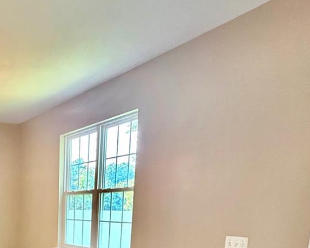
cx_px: 6
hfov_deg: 42.1
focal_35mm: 38
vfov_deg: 33.6
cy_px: 278
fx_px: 349
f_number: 2.2
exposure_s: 1/120
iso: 160
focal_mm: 2.22
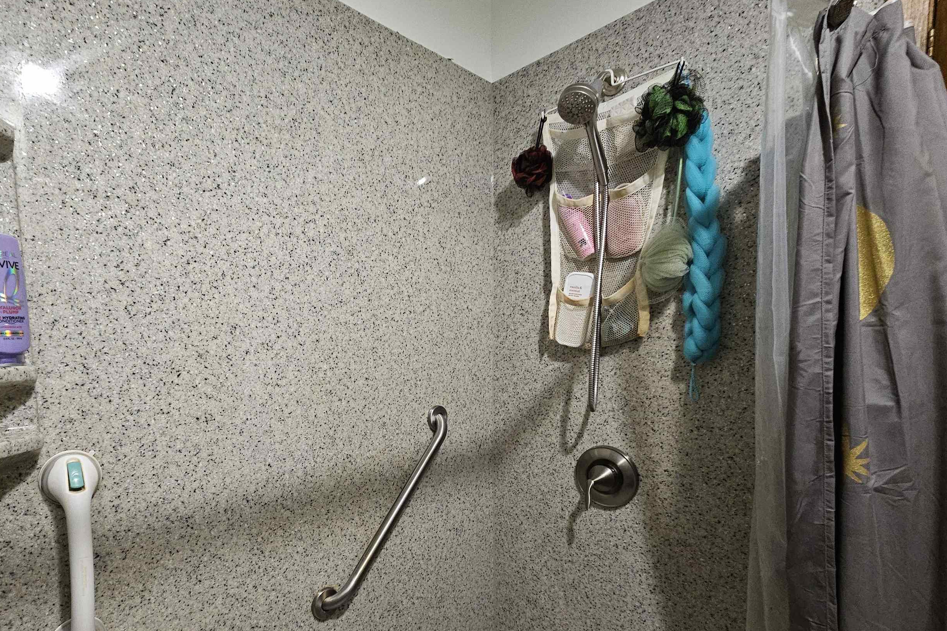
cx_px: 381
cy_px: 399
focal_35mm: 17
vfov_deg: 69.2
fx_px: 447
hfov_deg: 92.1
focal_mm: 2.2
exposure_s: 1/24
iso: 640
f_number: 2.2
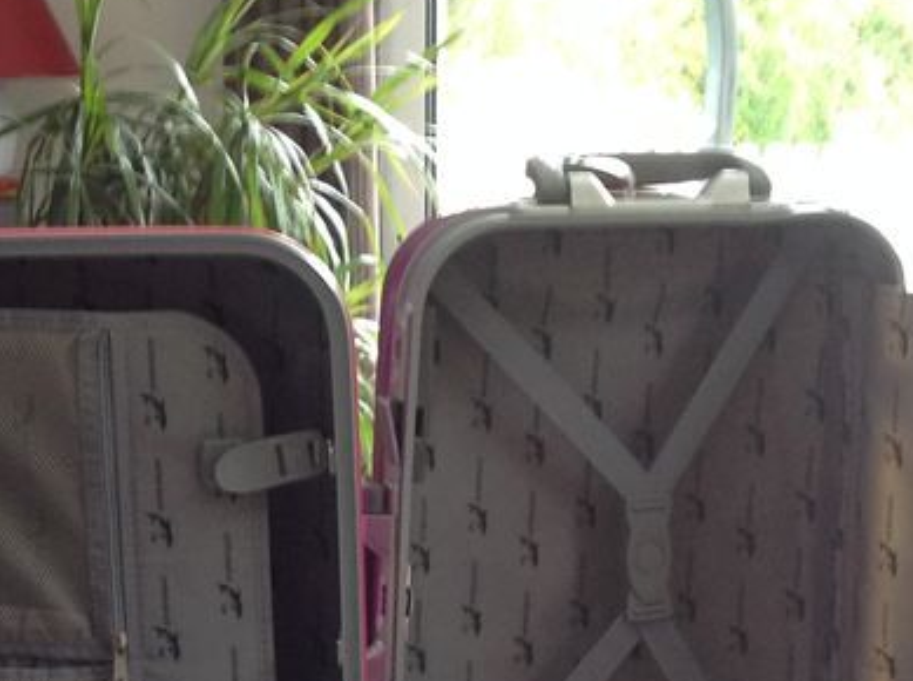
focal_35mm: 90
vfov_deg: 16.1
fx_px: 2369
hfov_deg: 21.6
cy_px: 616
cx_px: 232
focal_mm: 4.28
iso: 100
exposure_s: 1/15
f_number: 2.4
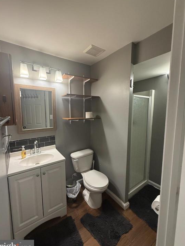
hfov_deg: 81.7
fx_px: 107
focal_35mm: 15
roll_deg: +0.4
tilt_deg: -6.0
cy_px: 122
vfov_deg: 98.2
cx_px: 90
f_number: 2.2
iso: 500
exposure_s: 1/120
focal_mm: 2.22
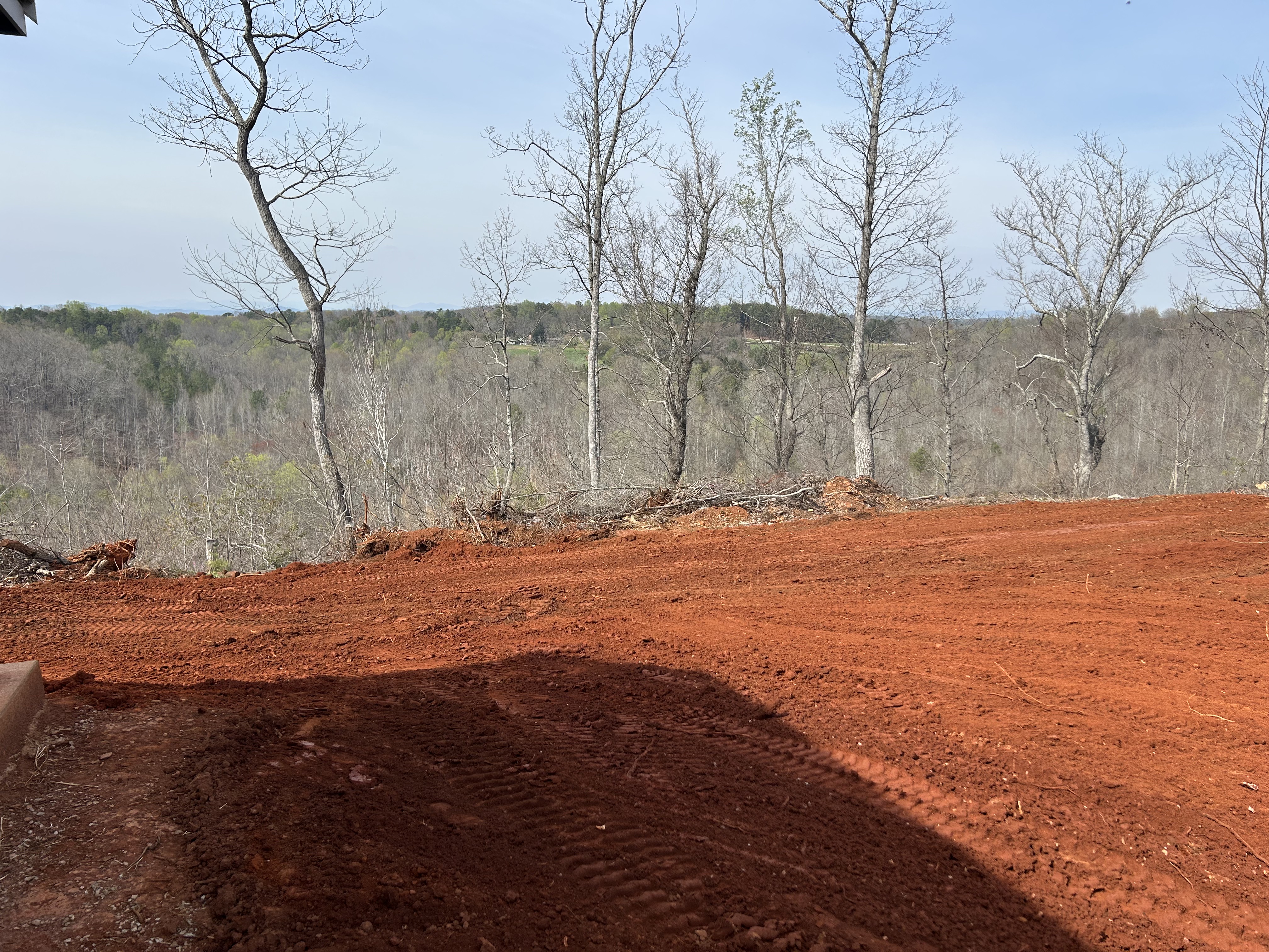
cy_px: 476
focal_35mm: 26
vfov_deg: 53.1
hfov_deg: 67.3
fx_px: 953
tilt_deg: -9.7
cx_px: 634
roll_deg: -0.7
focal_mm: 5.7
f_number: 1.5
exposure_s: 1/3460
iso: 50
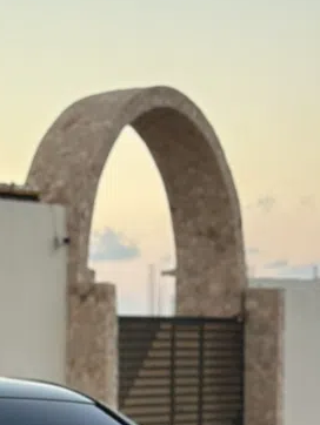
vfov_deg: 10.5
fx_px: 2228
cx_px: -71
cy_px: 643
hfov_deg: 8.1
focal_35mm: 181
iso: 100
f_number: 1.78
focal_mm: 6.86
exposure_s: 1/121
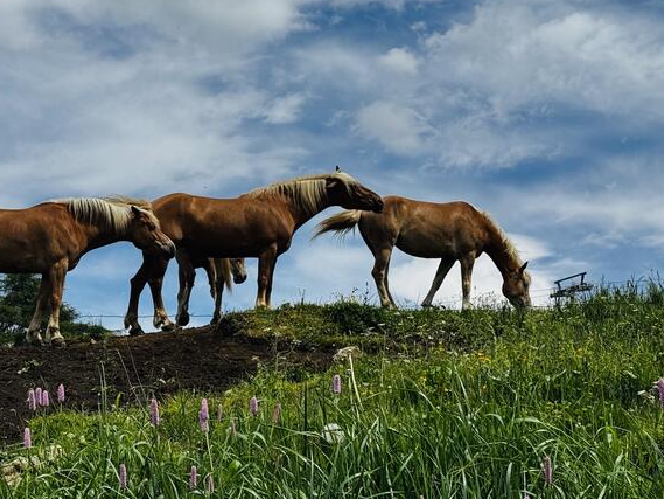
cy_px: 257
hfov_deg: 32.6
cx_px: 264
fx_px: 1132
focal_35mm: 59
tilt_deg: +13.7
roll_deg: +2.0
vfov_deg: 24.8
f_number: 1.78
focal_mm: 6.76
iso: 64
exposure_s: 1/9009
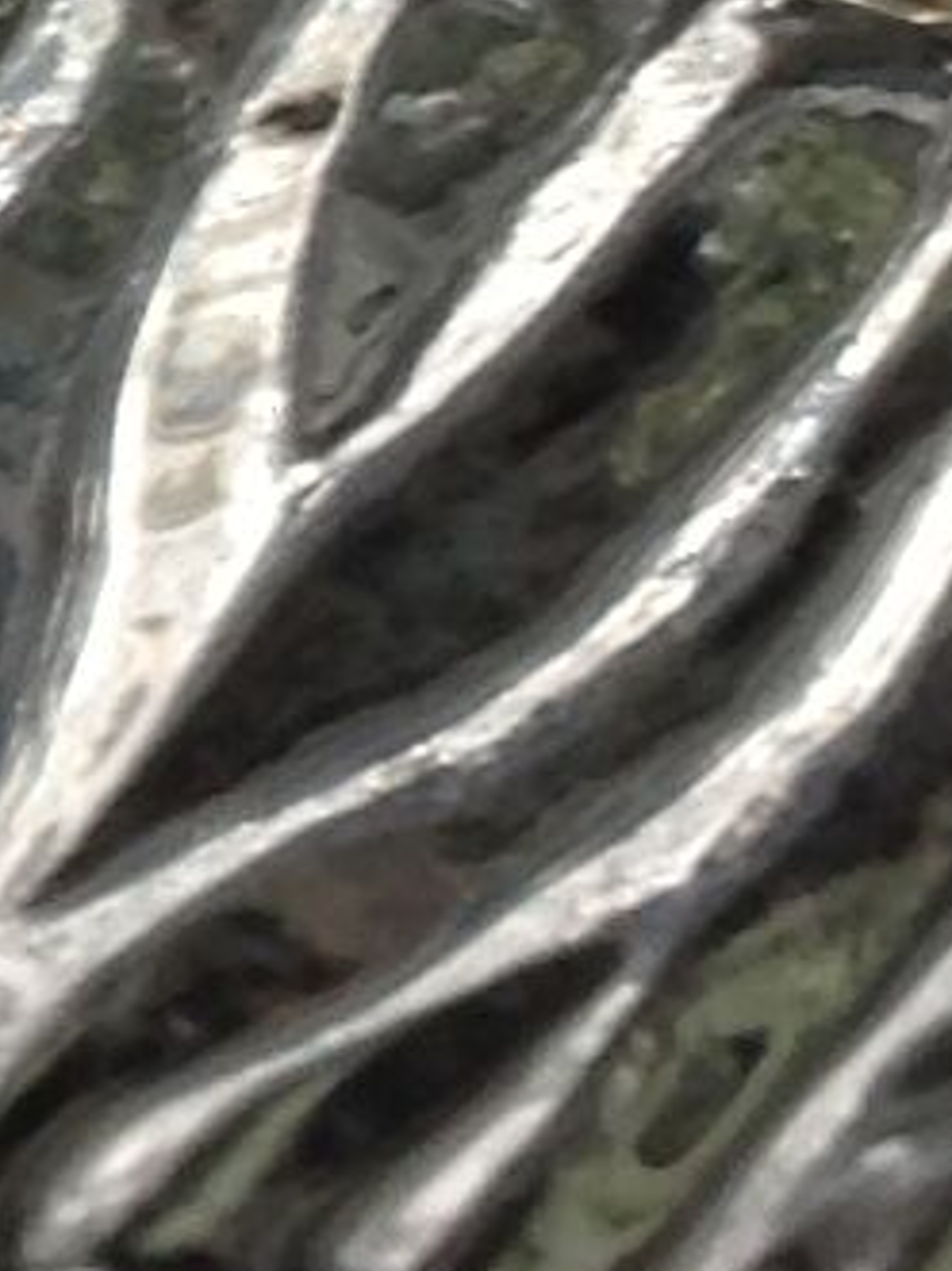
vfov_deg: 7.1
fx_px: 10054
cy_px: -822
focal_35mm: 274
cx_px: -925
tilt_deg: -45.0
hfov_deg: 5.3
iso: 80
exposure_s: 1/15
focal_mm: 4.28
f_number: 2.4
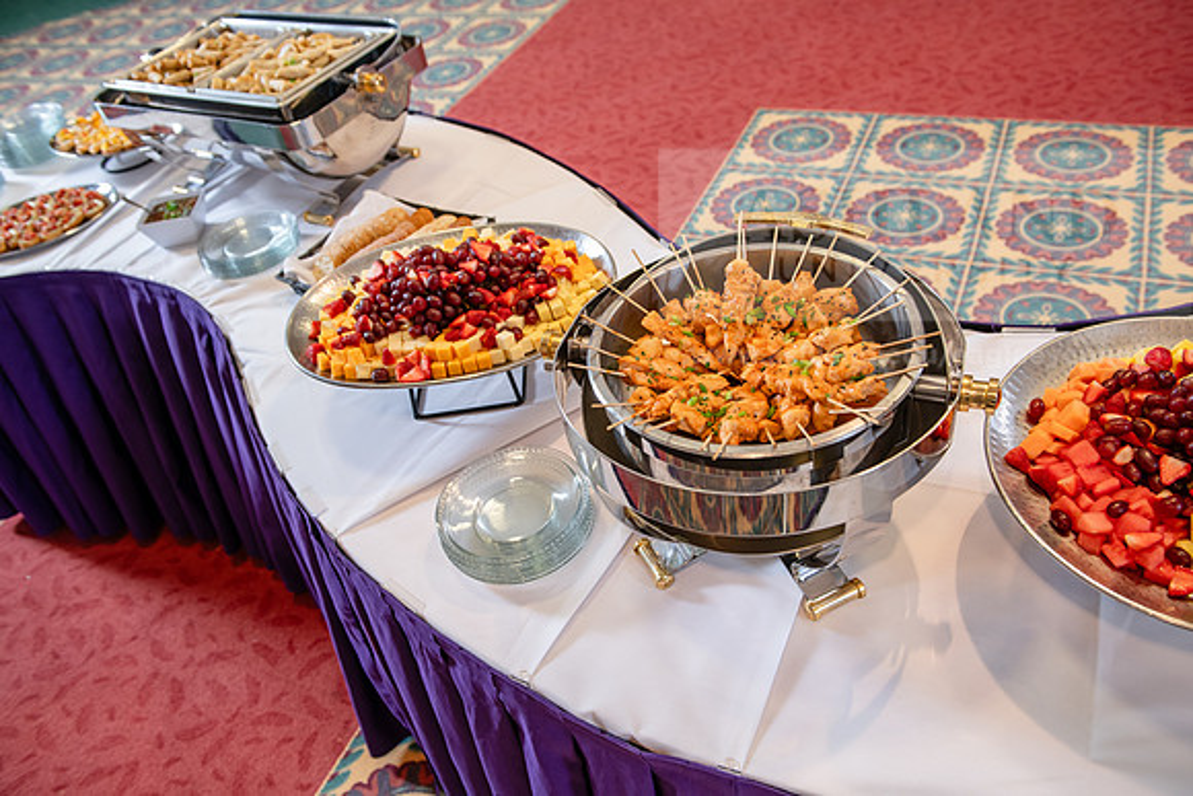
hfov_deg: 60.3
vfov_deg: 42.3
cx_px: 596
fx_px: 1027
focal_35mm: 31
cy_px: 398
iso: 500
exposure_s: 1/80
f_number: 4
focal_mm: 31
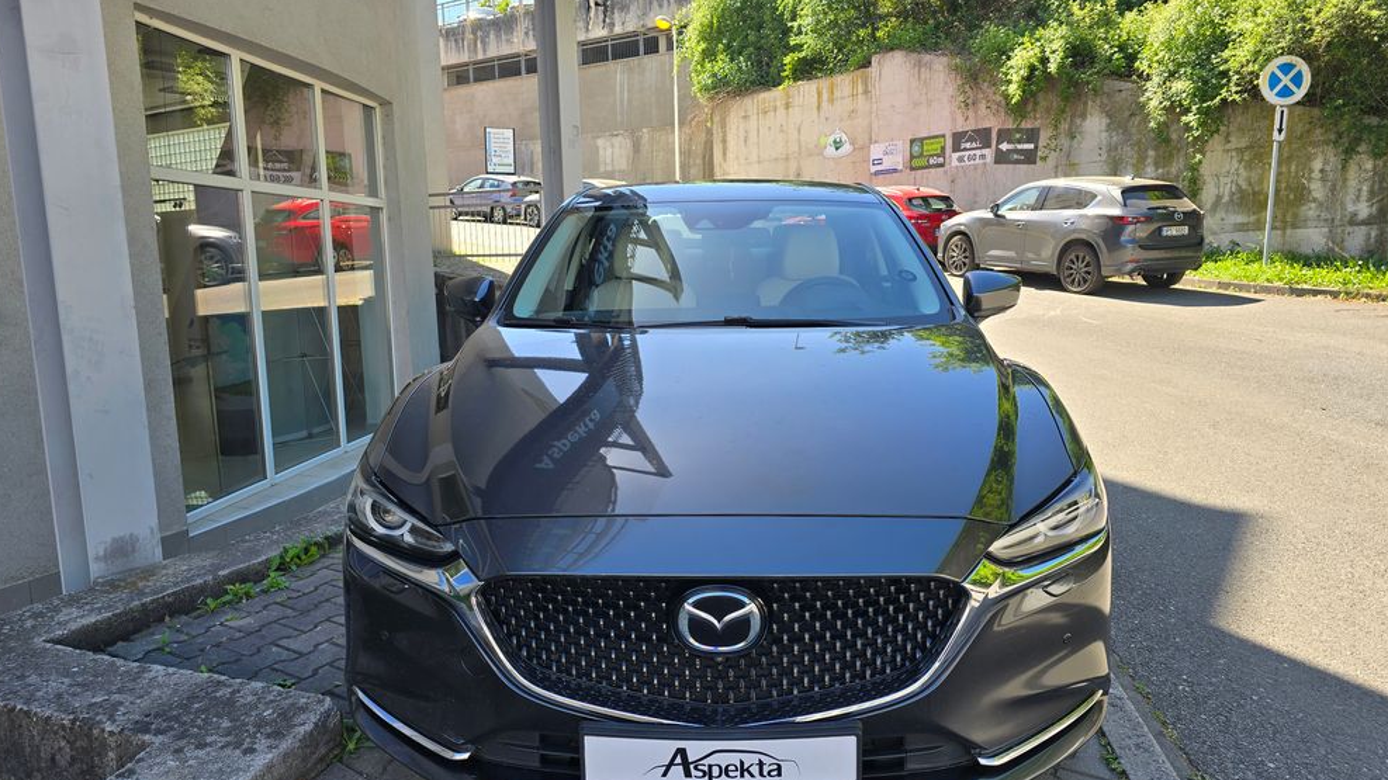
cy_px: 419
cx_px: 702
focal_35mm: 26
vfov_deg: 44.3
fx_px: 957
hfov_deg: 71.9
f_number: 1.7
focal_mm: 6.3
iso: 12
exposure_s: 1/215
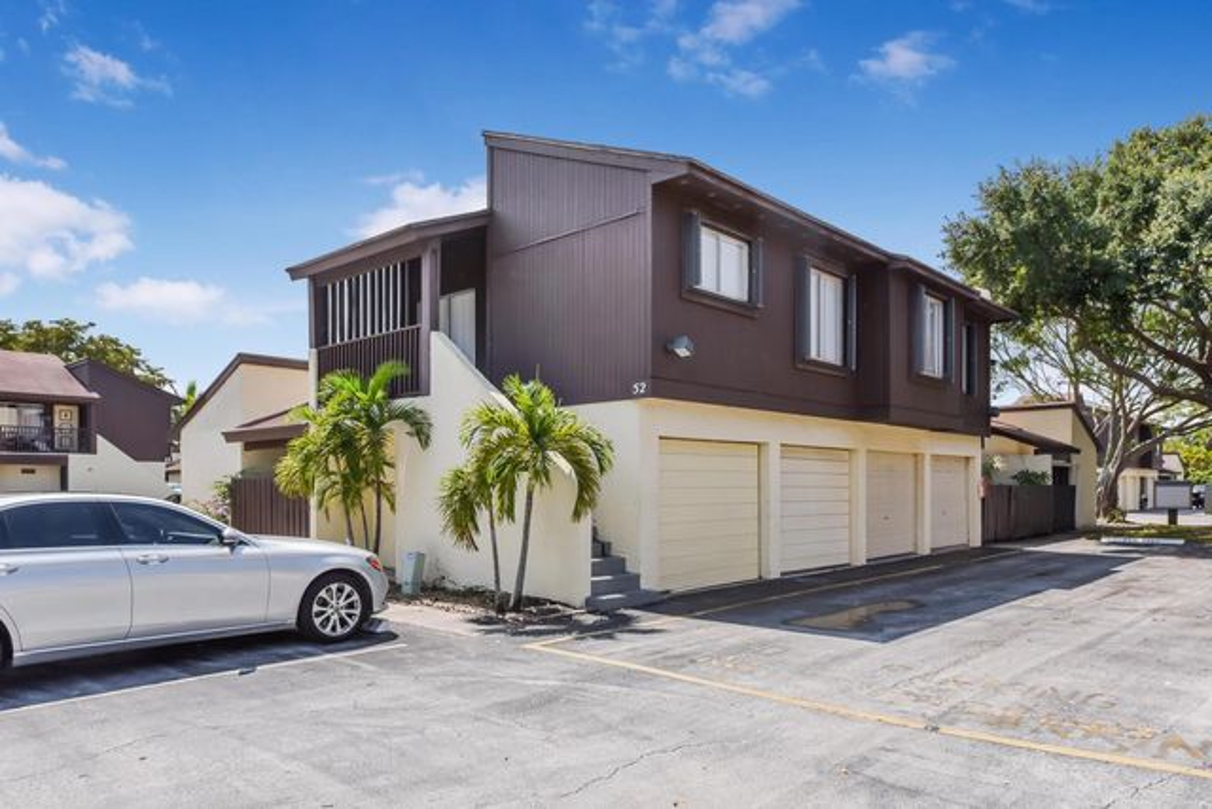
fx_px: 808
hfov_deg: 73.7
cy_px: 404
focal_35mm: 24
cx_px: 606
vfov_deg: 53.2
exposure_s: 1/200
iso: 100
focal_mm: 24
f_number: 10
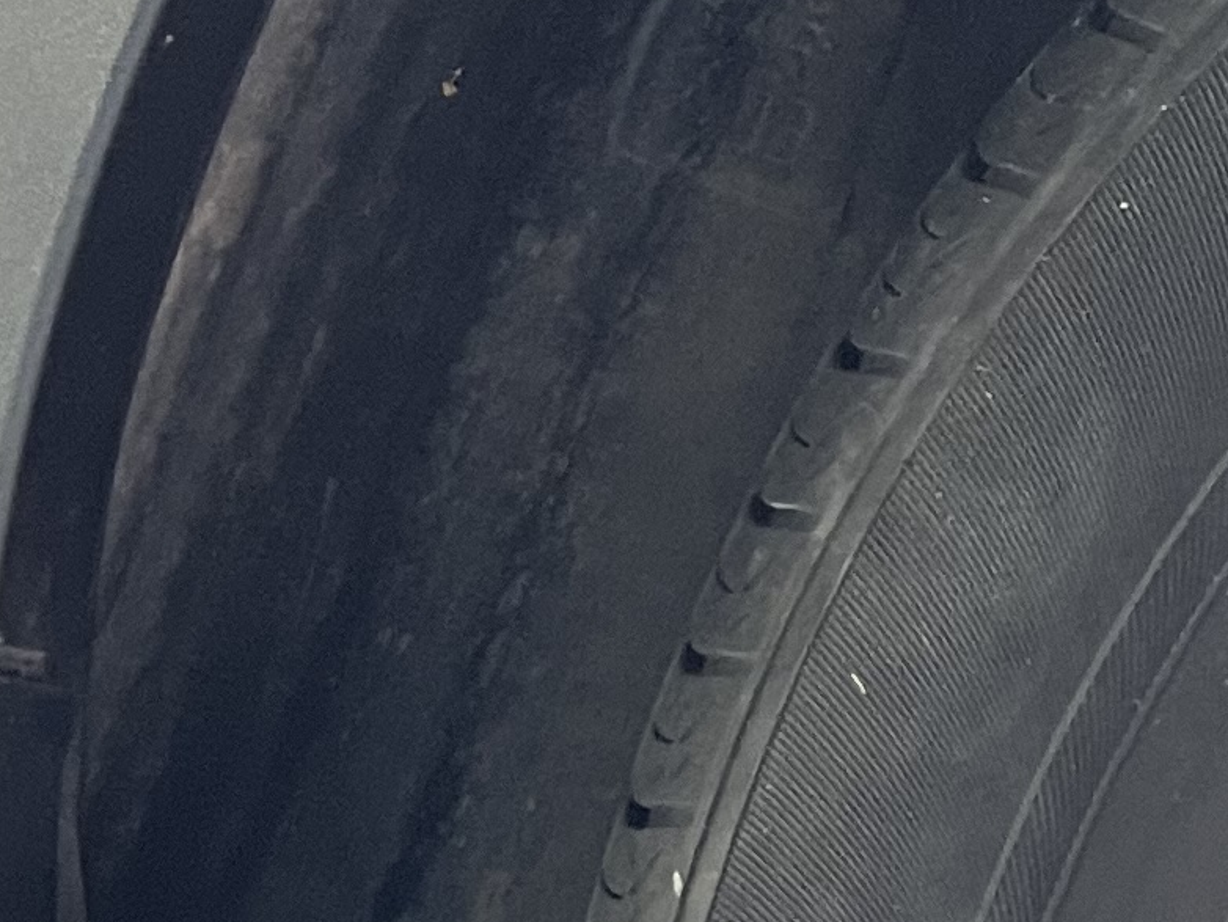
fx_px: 4755
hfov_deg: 12.4
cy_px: 1436
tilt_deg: -7.9
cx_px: 2676
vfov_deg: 10.6
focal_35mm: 134
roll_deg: -0.2
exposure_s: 1/50
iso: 200
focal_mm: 5.1
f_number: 1.6
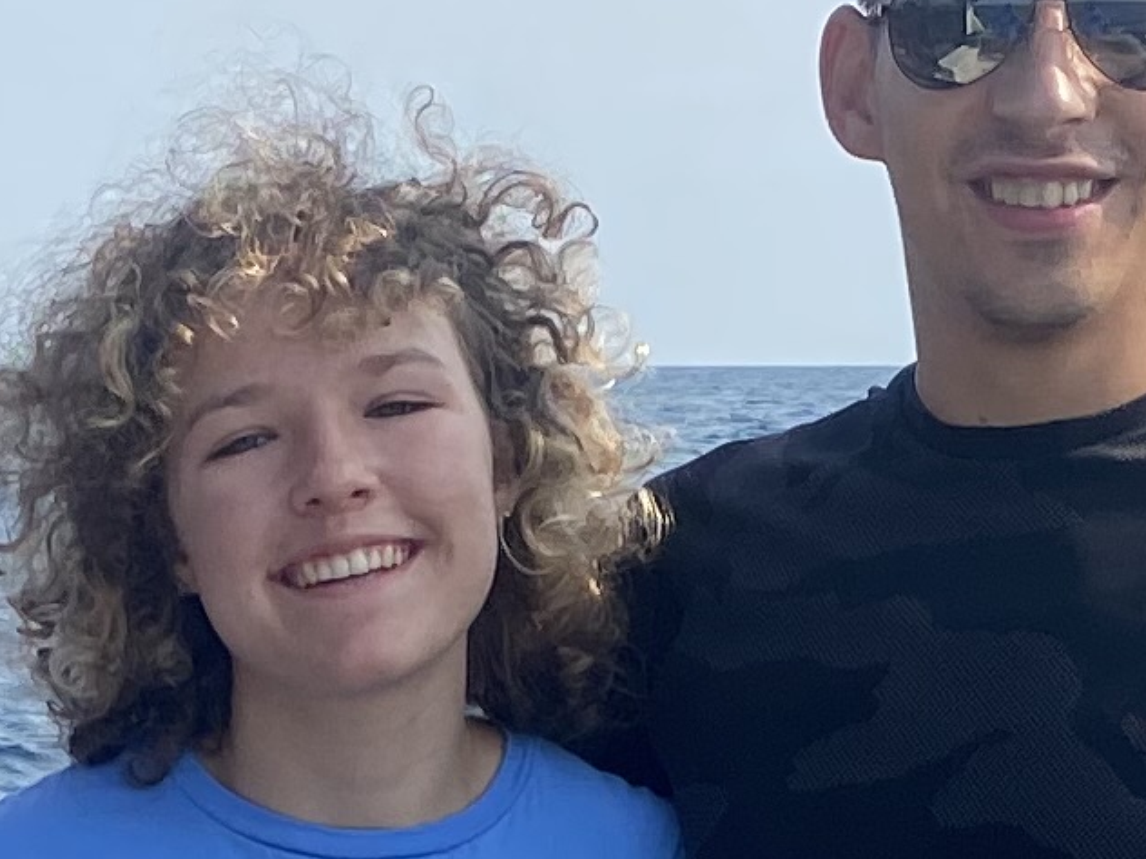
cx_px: 337
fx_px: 5496
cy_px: 1720
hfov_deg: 11.9
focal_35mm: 166
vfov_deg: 8.5
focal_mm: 4.25
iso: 32
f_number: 1.8
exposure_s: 1/2358
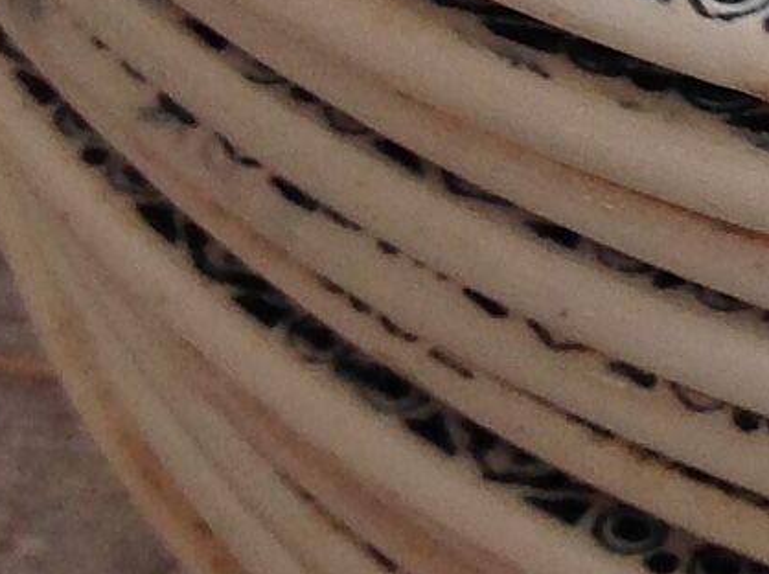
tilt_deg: -41.6
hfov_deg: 8.5
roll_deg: -3.2
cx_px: 1683
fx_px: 4812
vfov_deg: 6.7
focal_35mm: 217
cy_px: -322
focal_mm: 4.28
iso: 64
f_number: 2.4
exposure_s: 1/24
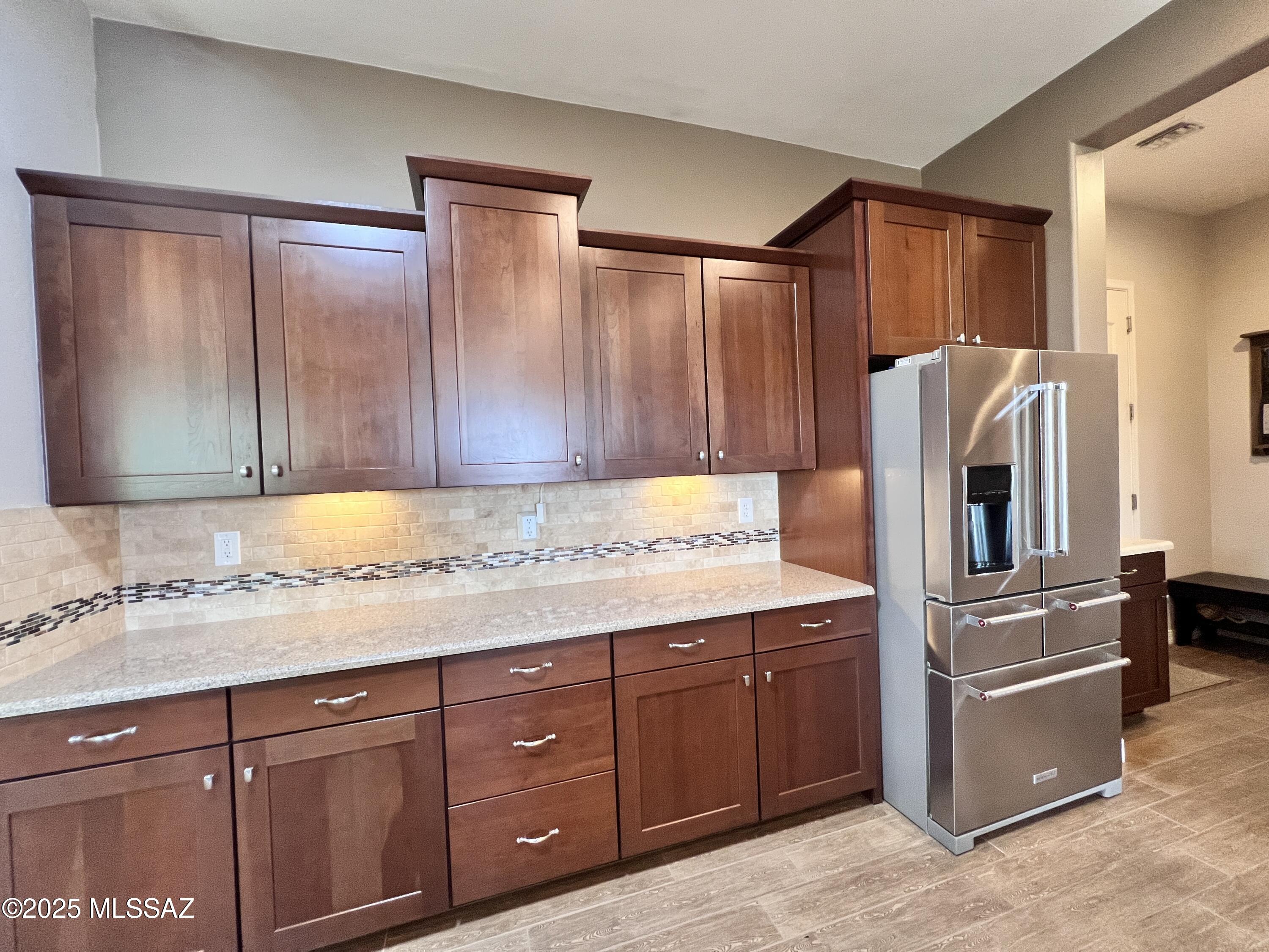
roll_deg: +2.8
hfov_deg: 106.2
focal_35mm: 13
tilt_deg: -0.5
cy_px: 476
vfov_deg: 89.9
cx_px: 634
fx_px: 477
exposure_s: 1/60
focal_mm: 1.57
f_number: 1.8
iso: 250
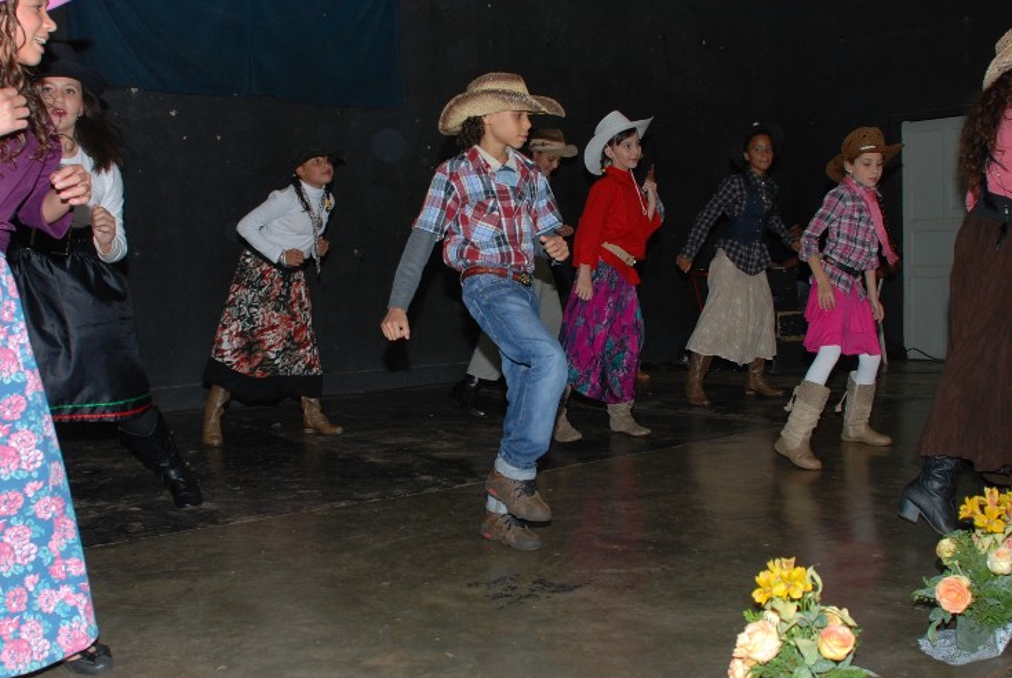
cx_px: 504
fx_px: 1070
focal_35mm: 38
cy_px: 369
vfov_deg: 35.2
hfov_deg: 50.6
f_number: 4
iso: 200
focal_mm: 18
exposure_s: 1/60
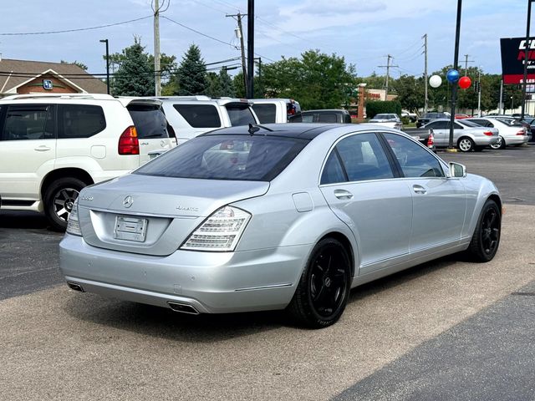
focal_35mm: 48
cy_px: 200
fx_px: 742
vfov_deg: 30.3
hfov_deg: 39.7
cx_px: 268
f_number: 1.78
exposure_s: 1/5208
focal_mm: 6.76
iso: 64
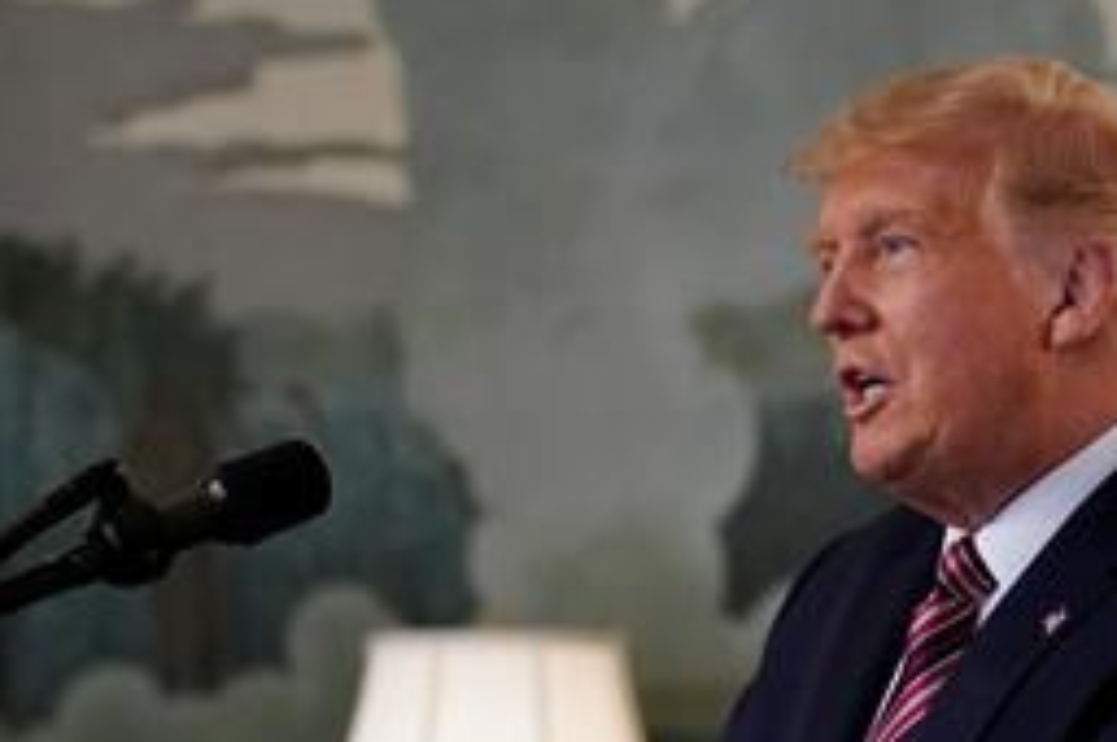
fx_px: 8584
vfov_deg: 4.9
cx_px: 633
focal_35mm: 277
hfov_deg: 7.4
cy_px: 762
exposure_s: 1/250
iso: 4000
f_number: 2.8
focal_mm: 109
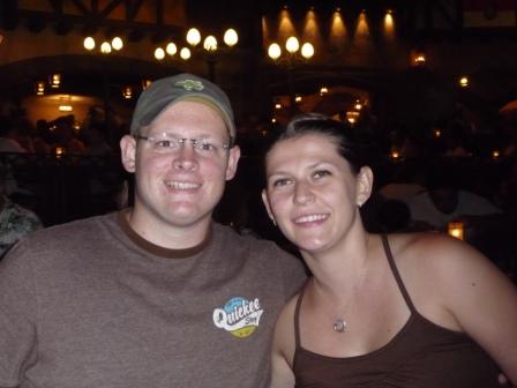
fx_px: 642
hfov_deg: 43.9
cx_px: 258
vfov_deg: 33.6
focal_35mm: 43
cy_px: 194
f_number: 4
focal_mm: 7.1
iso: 800
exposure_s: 1/30
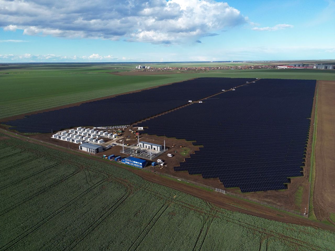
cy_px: 126
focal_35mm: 24
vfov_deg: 56.8
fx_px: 232
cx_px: 168
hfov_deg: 71.6
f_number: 1.7
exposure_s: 1/2000
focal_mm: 6.72
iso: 110
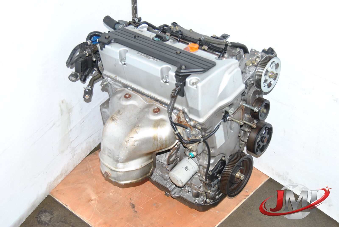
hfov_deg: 41.1
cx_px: 170
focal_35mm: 48
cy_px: 114
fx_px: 453
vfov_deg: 28.2
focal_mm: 32
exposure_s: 1/200
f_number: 5.6
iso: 400
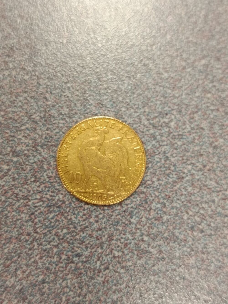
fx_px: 421
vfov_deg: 39.7
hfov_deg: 30.3
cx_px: 114
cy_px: 152
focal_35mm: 48
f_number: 1.7
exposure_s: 1/100
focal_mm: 5.24
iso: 648
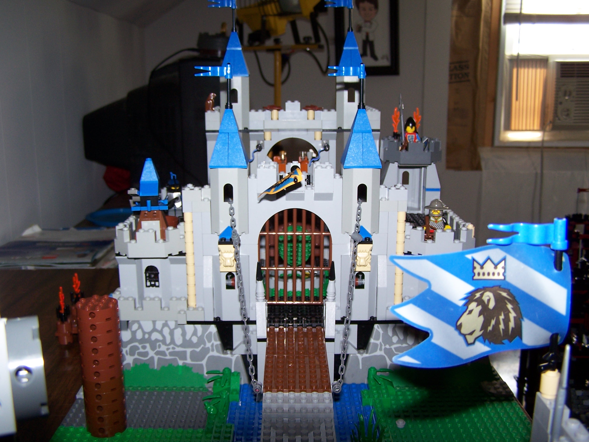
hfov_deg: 49.0
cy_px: 221
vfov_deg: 37.7
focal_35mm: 38
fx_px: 647
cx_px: 294
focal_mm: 6.3
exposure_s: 1/60
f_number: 2.8
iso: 80
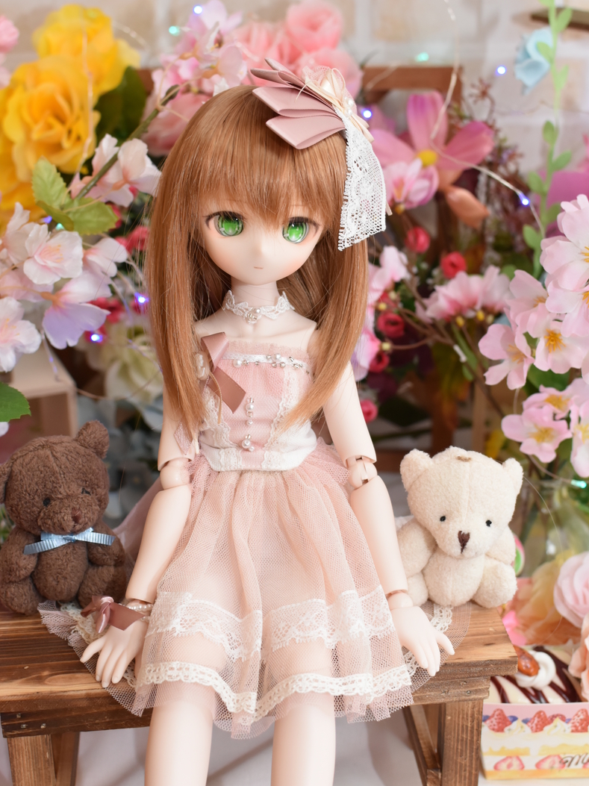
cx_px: 294
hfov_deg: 25.4
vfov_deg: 33.5
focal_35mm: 58
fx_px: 1306
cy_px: 410
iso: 800
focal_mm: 35
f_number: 3.5
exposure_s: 1/60
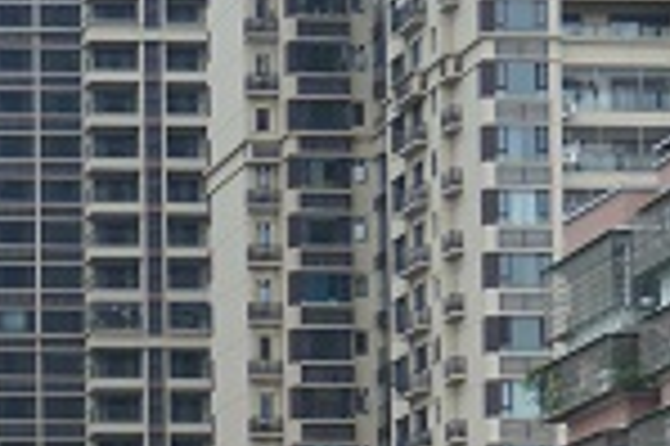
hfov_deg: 10.2
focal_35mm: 187
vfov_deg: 7.1
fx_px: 3477
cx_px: -666
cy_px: 842
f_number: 6.3
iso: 100
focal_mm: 31
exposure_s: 1/80
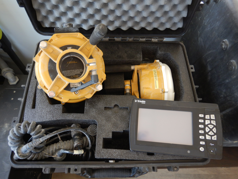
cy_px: 90
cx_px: 119
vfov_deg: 56.8
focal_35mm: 24
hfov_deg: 71.6
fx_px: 165
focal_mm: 4.3
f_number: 2.8
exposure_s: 1/50
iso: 125
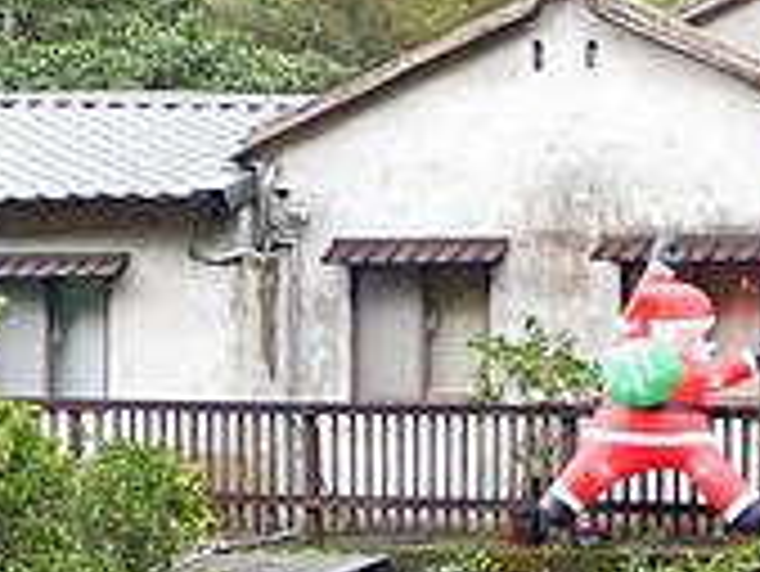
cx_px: 342
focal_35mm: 166
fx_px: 3647
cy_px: 435
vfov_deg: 8.9
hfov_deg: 11.9
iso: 320
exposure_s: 1/60
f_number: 2.5
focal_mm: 14
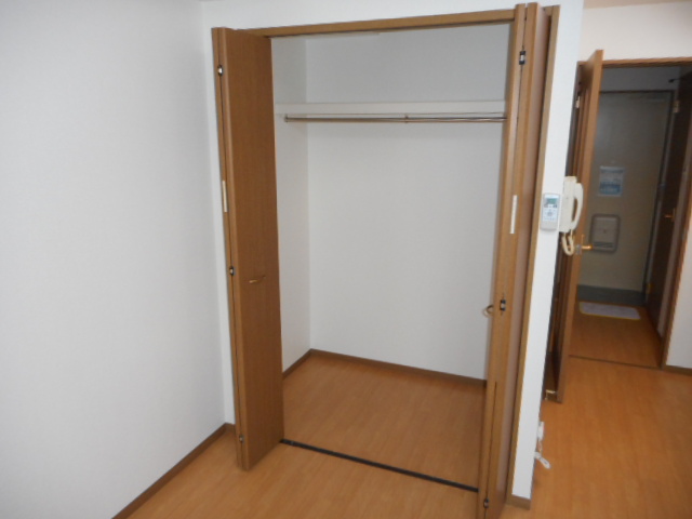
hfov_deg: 69.4
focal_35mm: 25
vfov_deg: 54.9
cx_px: 346
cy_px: 260
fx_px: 500
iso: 320
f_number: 3.7
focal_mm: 4.5
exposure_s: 1/25
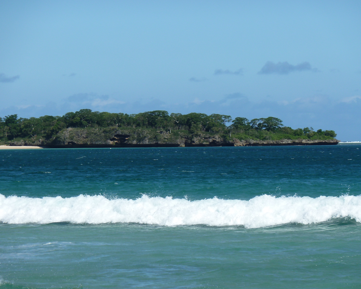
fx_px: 2511
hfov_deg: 8.2
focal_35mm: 235
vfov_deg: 6.6
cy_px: 144
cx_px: 174
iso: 80
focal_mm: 37
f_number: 5.6
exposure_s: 1/500
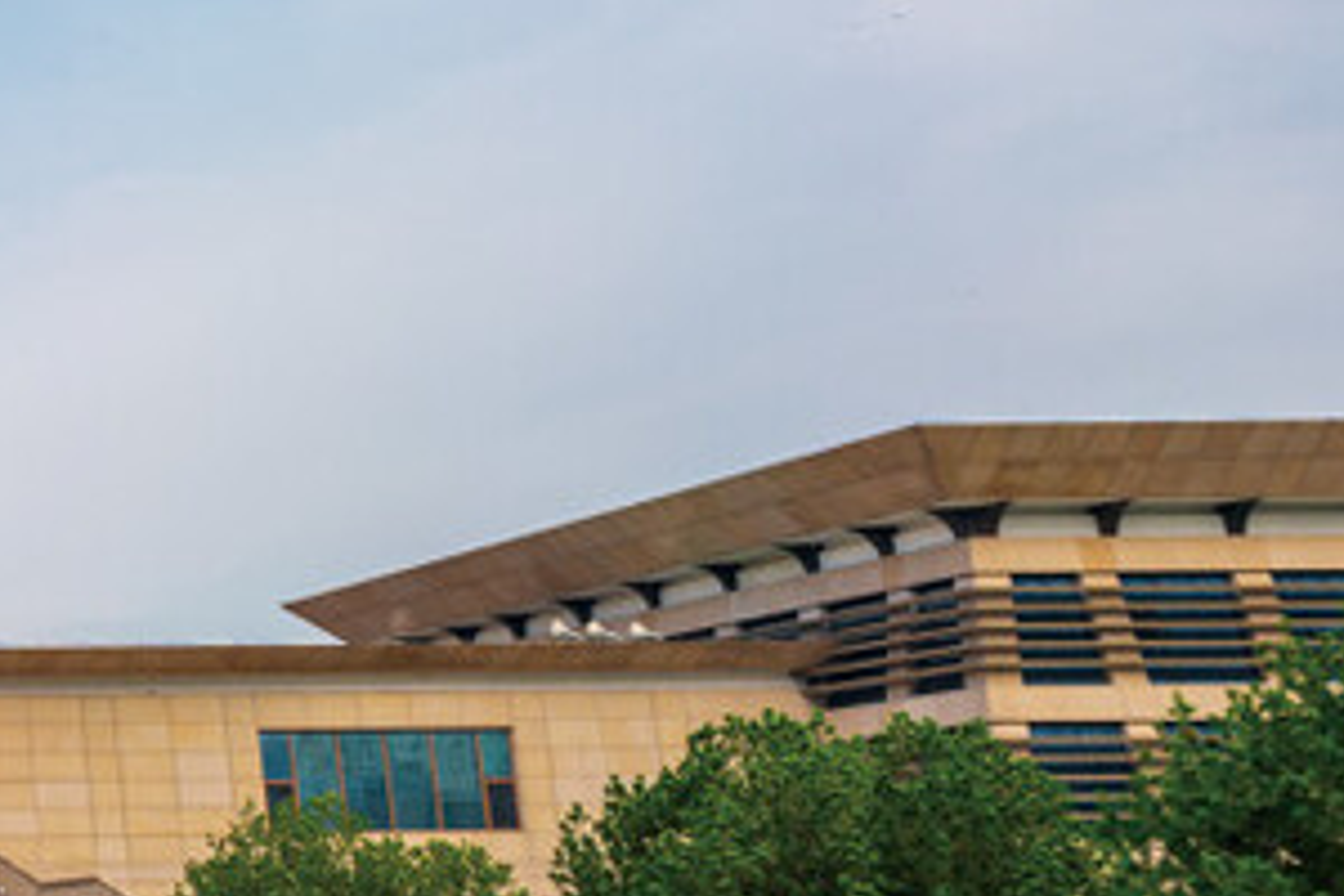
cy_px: 269
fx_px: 3136
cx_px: -1272
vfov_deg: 16.2
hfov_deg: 17.8
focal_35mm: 84
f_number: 8
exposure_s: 1/80
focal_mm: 21
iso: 100
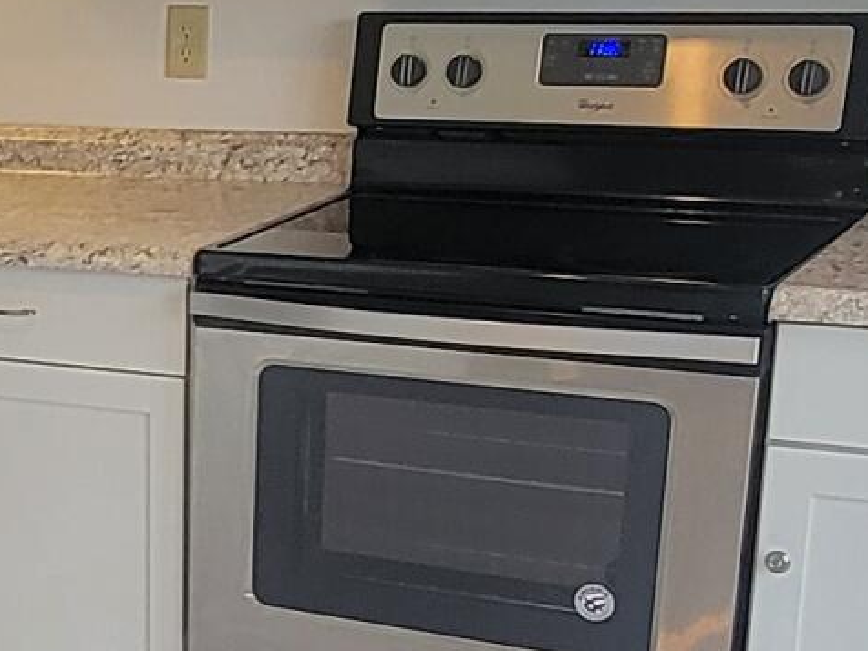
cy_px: 573
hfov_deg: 21.2
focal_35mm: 82
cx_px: -310
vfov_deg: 17.7
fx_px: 2056
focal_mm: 2.2
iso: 125
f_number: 2.2
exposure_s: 1/60
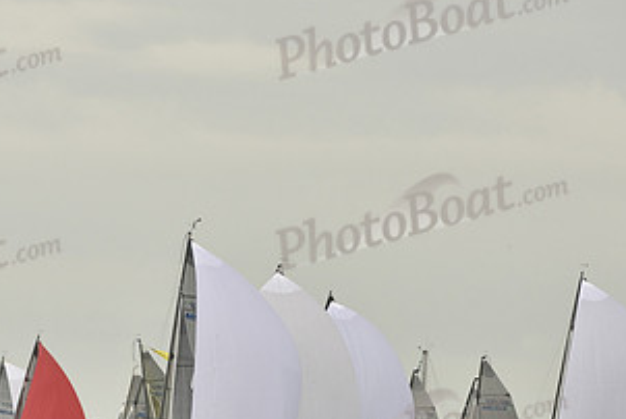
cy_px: 354
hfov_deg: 4.0
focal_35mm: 518
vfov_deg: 2.7
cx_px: 170
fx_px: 9016
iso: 400
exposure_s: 1/1000
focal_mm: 270
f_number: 6.3
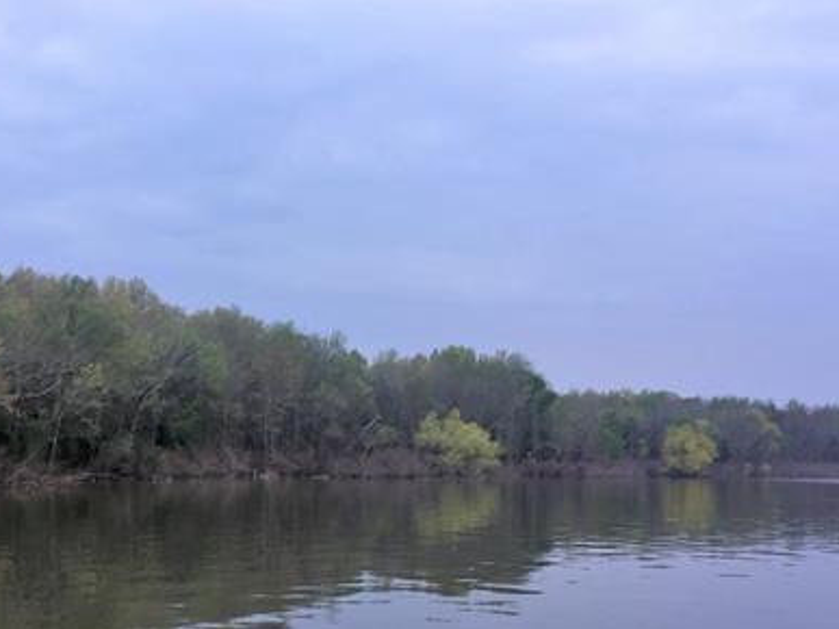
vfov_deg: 30.0
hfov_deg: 39.4
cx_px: 321
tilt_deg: +0.6
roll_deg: -2.1
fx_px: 1163
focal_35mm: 48
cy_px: 432
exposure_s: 1/60
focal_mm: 4.15
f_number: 2.2
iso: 32
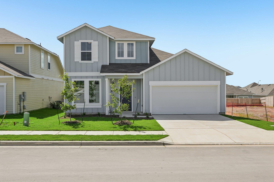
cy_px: 91
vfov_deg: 36.9
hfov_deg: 53.1
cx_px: 137
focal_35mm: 36
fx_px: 274
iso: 100
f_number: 6.7
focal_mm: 24
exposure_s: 1/500
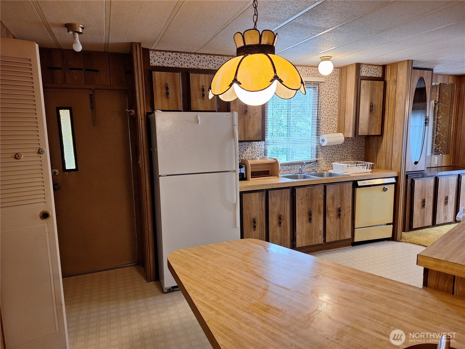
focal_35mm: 23
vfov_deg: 58.9
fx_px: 309
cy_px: 174
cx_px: 232
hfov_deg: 73.9
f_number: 1.8
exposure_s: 1/40
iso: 125
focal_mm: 5.54
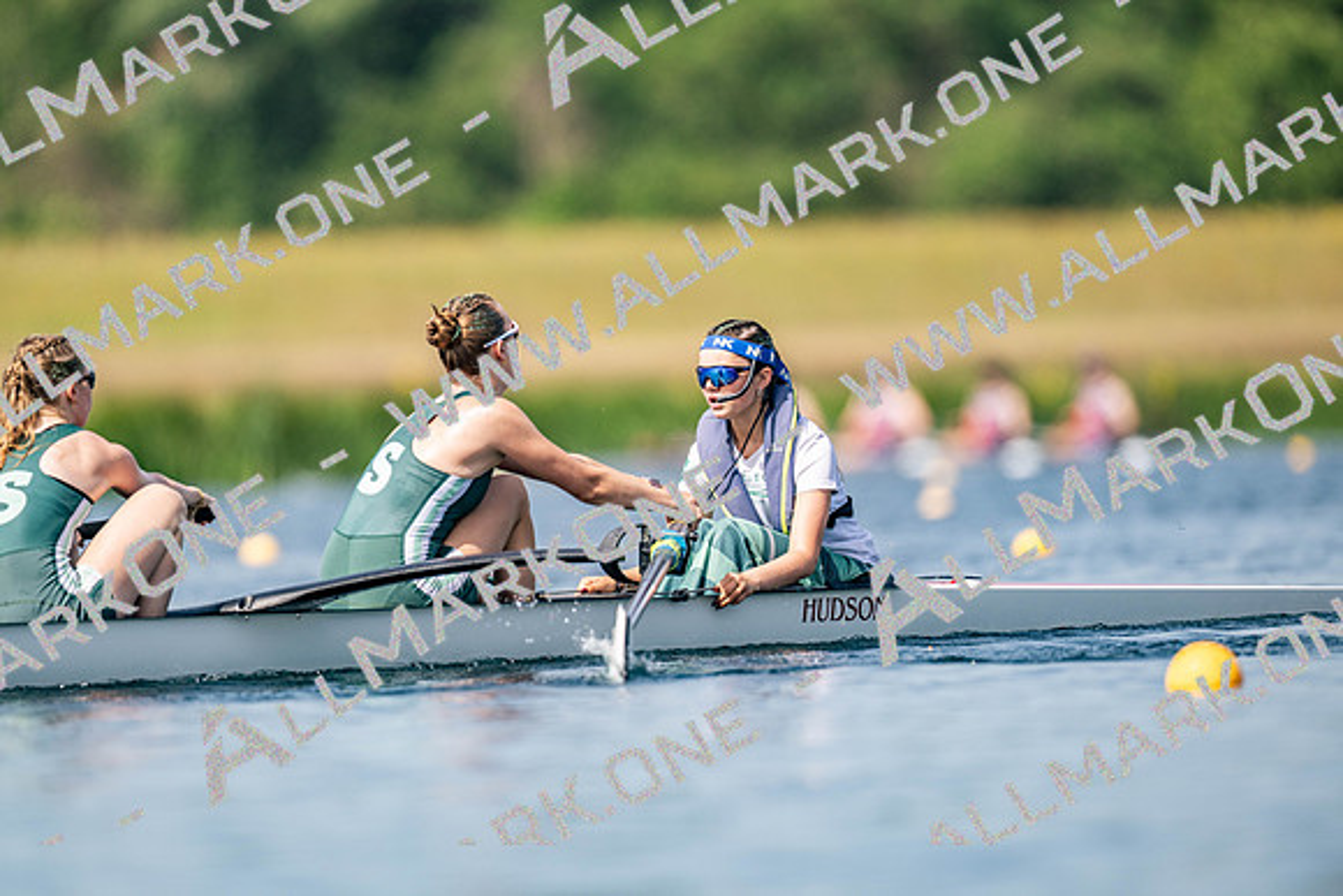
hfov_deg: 3.4
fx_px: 22388
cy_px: 448
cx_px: 672
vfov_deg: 2.3
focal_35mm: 600
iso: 160
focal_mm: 600
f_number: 4
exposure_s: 1/2500
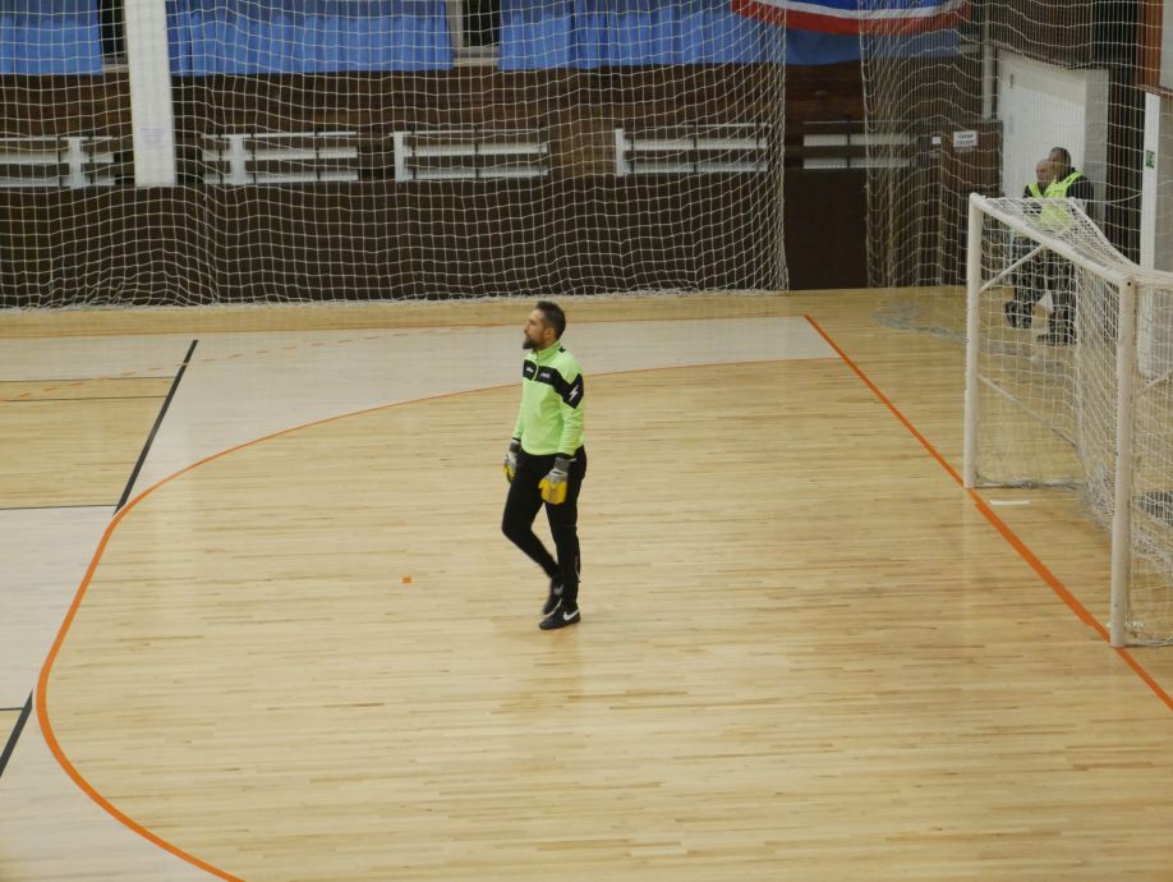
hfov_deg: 23.3
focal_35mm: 84
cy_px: 441
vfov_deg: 17.6
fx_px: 2849
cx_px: 586
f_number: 5.6
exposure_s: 1/80
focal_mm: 42
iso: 3200
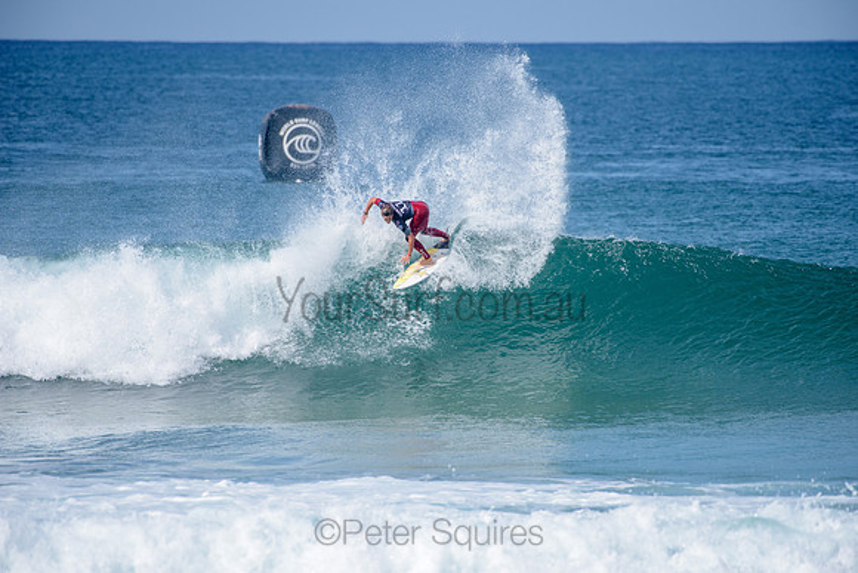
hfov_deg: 4.1
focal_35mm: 500
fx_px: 11919
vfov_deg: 2.8
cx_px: 429
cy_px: 286
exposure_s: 1/2500
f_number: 6.3
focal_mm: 500
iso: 250
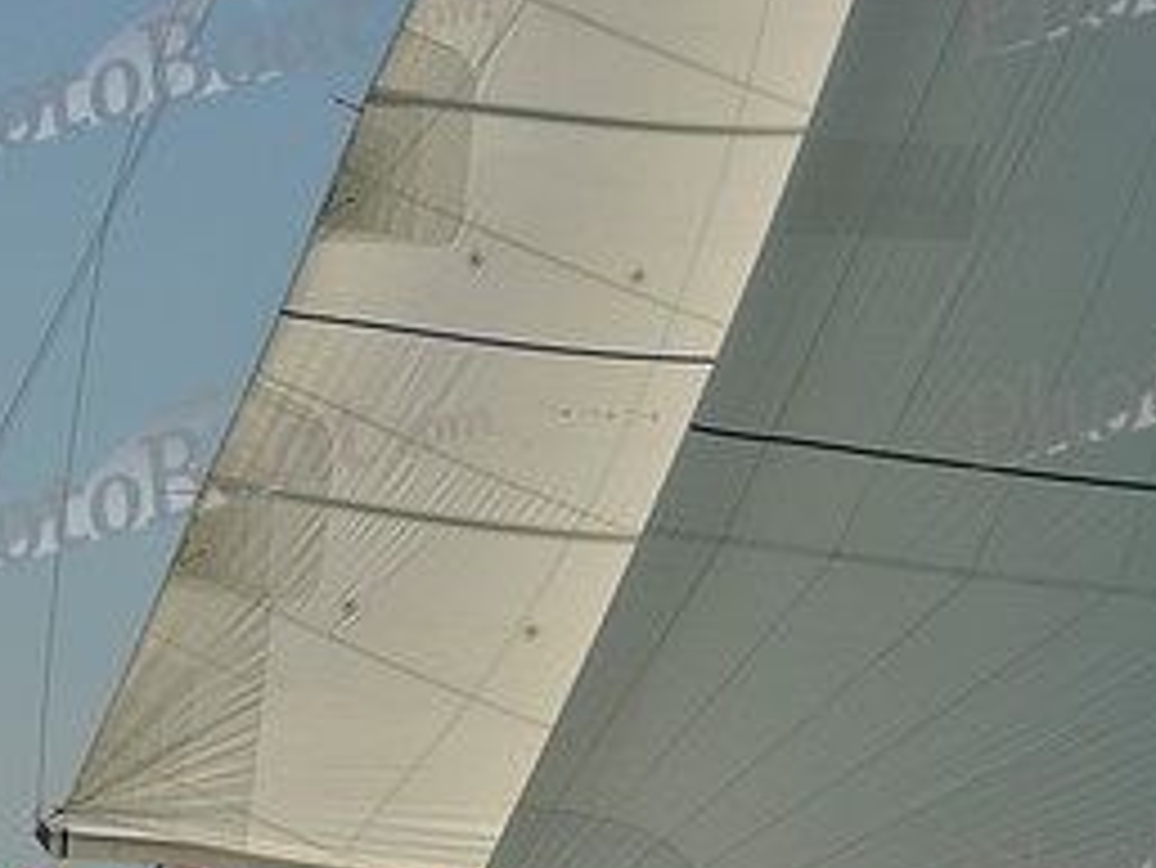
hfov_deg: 13.0
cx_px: 729
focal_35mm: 152
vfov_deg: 9.8
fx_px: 5078
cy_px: 654
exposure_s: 1/1000
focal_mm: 70
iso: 280
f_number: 7.1
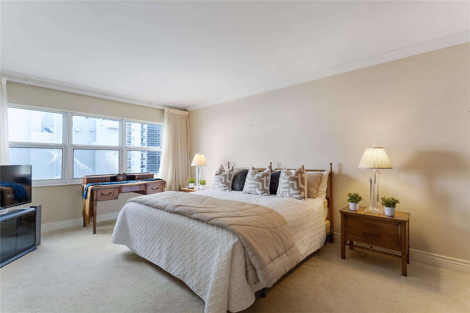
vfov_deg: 72.0
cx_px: 235
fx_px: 215
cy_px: 156
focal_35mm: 16
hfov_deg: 95.0
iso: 1250
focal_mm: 11
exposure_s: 1/25
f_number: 4
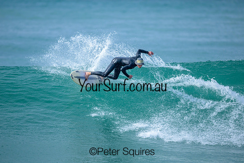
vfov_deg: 1.7
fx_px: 5608
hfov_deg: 2.5
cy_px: 79
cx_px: 126
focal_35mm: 827
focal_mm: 800
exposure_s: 1/2000
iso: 360
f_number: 6.3
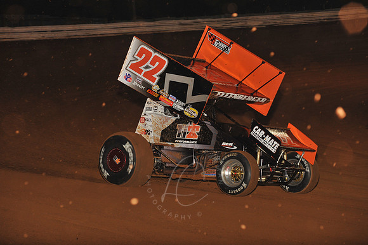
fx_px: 1583
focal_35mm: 155
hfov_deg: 13.3
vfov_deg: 8.8
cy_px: 122
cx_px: 184
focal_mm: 155
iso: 1250
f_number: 7.1
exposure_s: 1/320
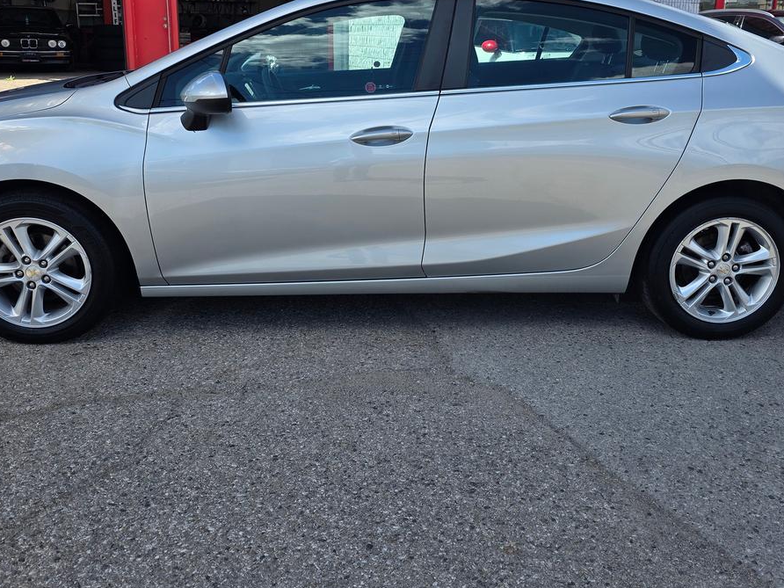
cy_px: 203
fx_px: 747
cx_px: 382
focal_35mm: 33
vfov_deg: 42.4
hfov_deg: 55.3
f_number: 1.7
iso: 80
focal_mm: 6.3
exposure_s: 1/2790
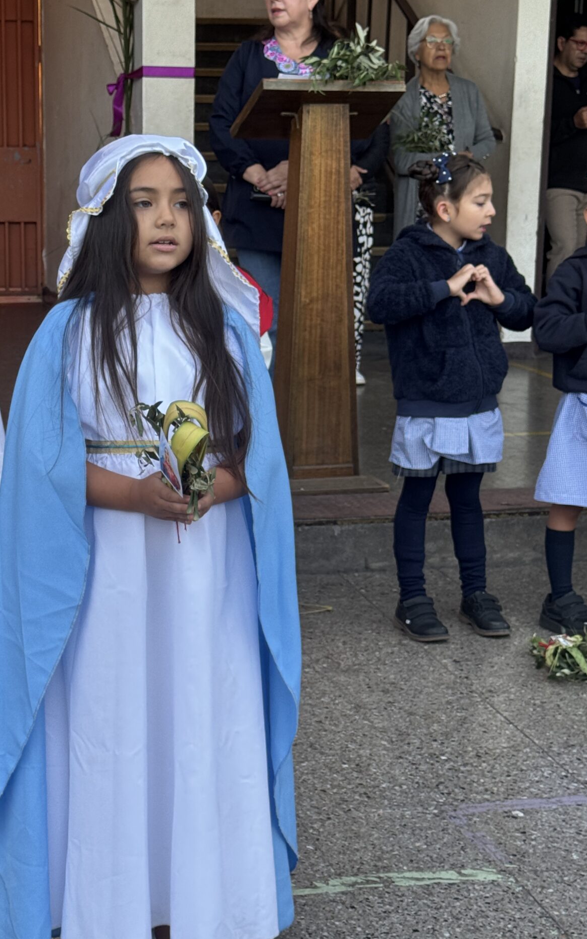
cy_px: 488
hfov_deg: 18.5
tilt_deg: -11.3
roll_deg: -0.6
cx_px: 185
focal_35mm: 70
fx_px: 1792
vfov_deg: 29.4
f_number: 1.78
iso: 80
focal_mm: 6.76
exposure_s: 1/121
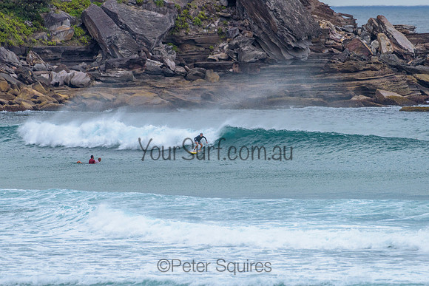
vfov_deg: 2.2
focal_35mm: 613
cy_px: 139
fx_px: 7308
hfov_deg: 3.4
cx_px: 209
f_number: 5.6
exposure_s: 1/2000
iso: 640
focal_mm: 500
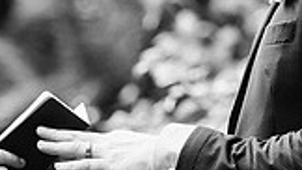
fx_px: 2954
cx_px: 104
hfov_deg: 5.9
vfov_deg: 3.3
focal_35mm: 369
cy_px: 40
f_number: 3.2
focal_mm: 98
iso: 500
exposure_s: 1/400
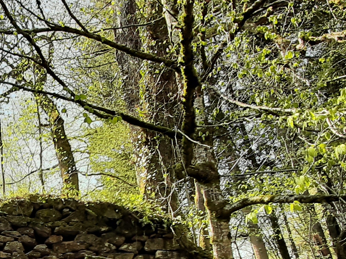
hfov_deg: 42.1
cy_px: 252
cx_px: 21
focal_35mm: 40
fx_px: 400
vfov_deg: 33.3
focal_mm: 1.42
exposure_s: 1/416
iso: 40
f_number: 2.2
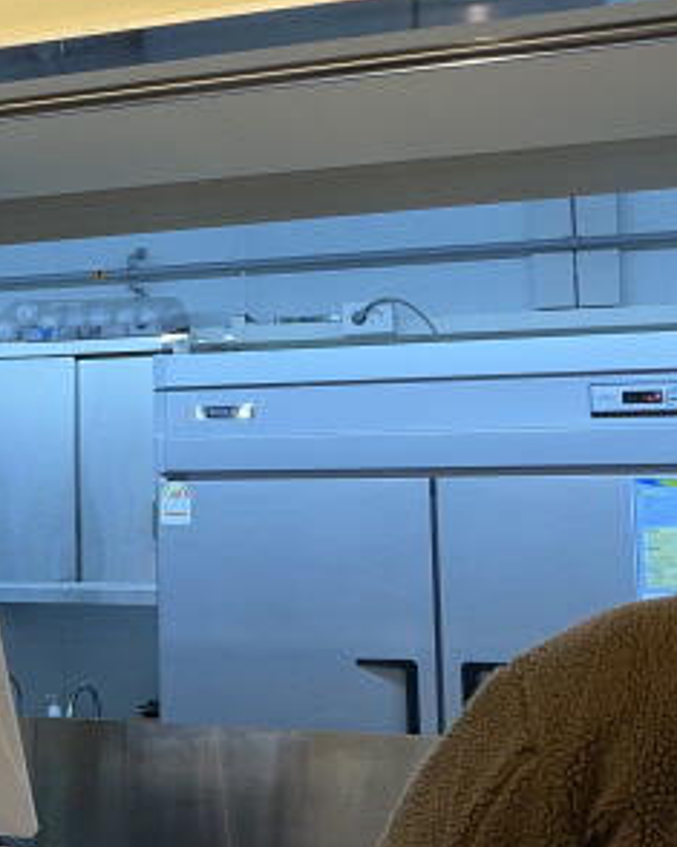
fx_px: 1729
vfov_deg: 27.5
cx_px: -101
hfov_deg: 20.9
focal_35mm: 69
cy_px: 360
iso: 50
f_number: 1.6
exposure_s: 1/120
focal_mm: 5.1
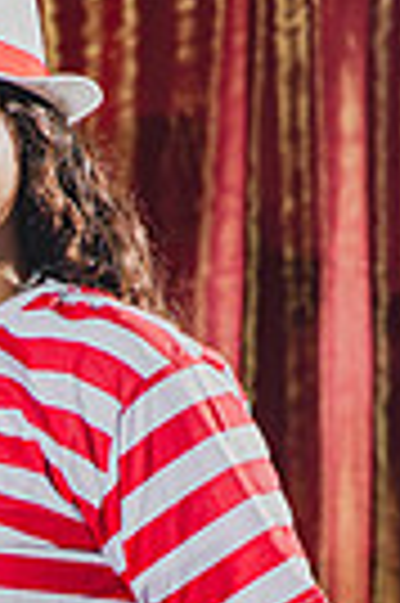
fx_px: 4762
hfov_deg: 4.8
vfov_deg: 7.2
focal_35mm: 285
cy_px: 770
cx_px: -258
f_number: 2.5
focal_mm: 85
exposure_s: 1/200
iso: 200
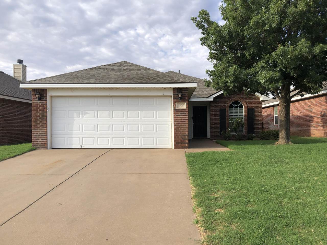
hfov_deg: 63.4
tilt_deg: +4.6
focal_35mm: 28
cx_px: 164
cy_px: 122
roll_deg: +0.5
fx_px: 265
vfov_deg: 49.7
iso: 20
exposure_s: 1/1130
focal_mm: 3.99
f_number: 1.8
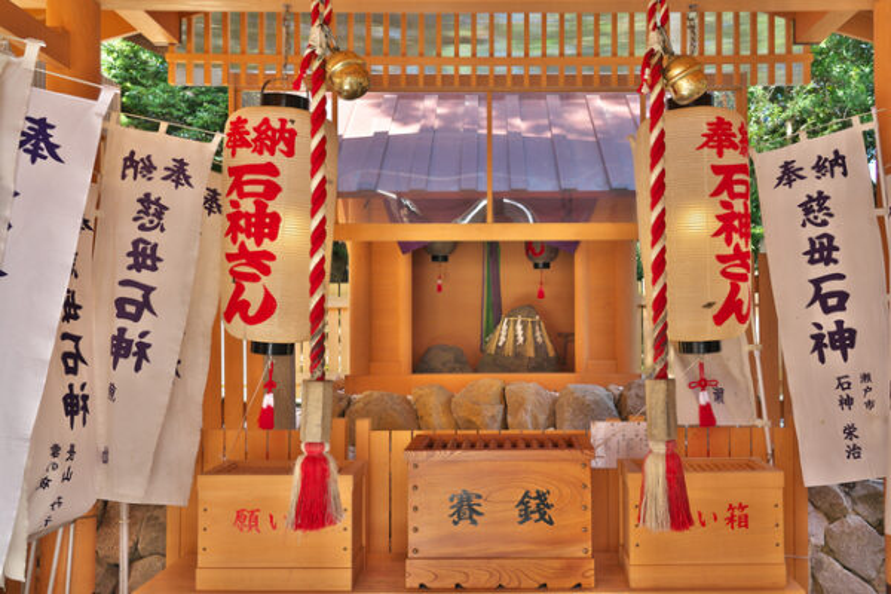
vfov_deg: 40.0
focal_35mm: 33
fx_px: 817
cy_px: 297
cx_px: 446
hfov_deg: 57.2
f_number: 5
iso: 400
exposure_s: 1/320
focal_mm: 33
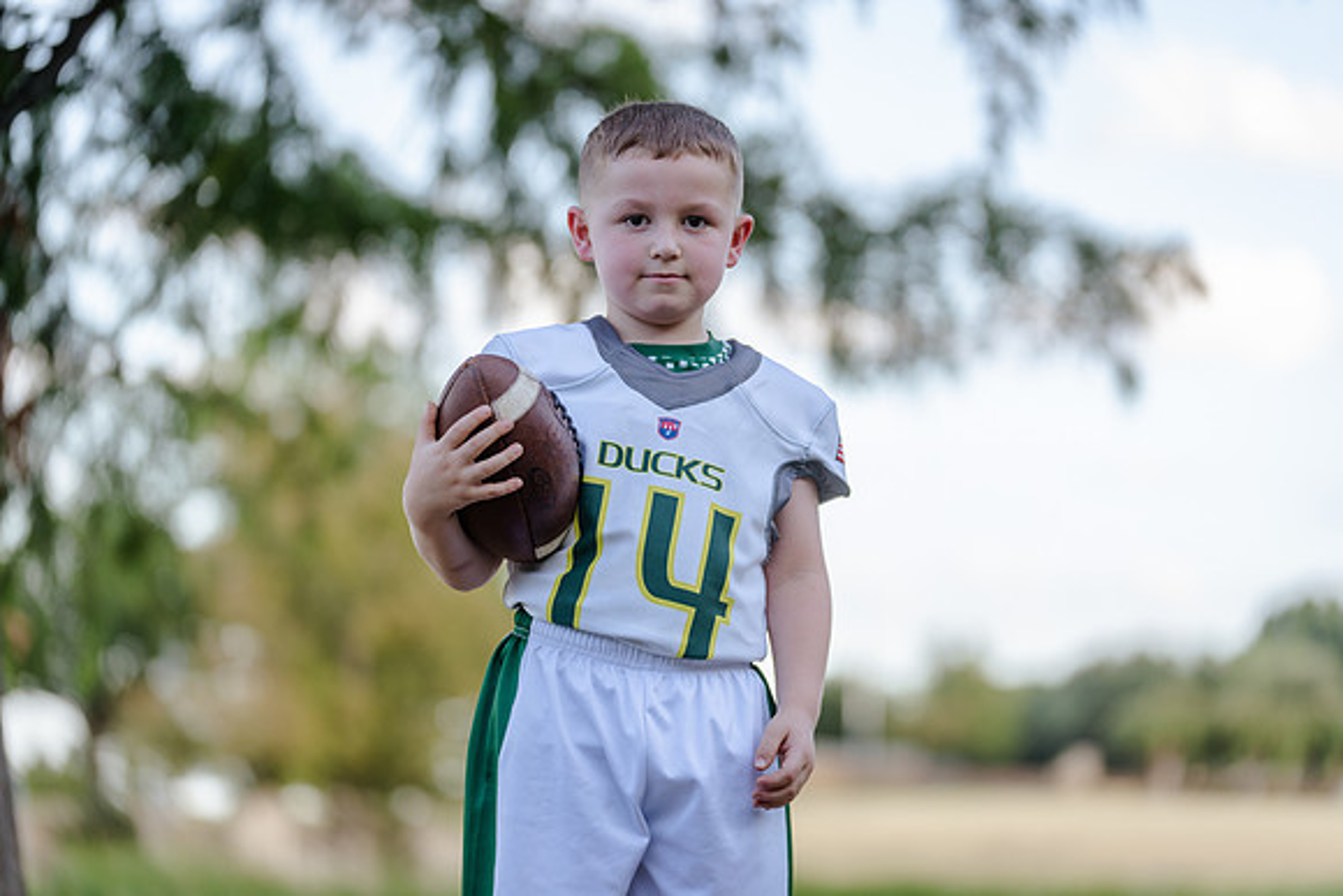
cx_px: 672
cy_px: 448
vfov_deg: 10.8
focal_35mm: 127
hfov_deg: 16.1
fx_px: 4739
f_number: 2.8
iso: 160
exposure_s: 1/320
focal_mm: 127
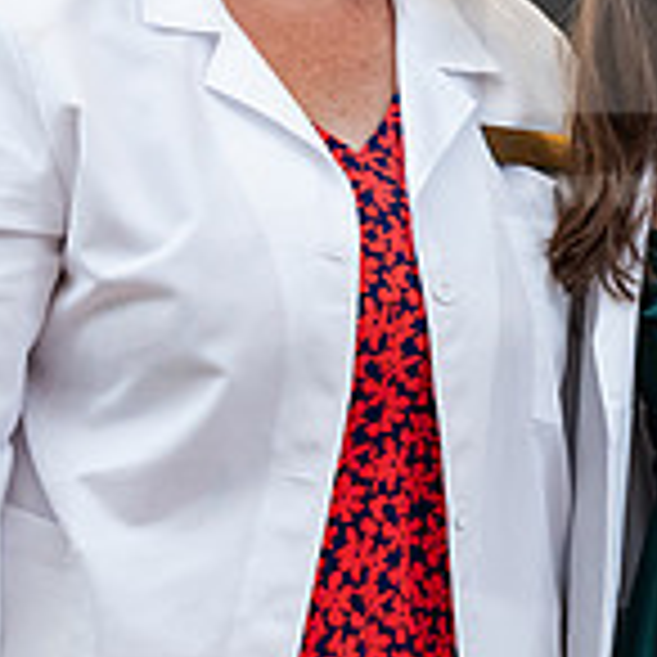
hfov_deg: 4.3
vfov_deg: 4.3
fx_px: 8697
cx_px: 351
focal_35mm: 405
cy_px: 281
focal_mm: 120
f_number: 3.5
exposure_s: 1/200
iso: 1600
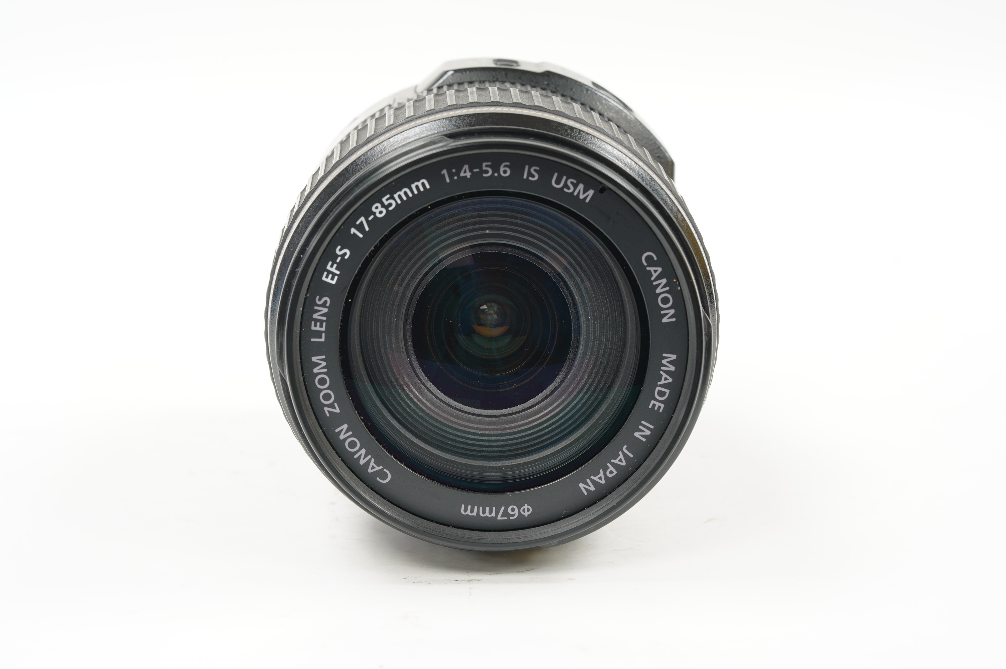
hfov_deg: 22.6
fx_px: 2513
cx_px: 503
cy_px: 334
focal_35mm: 90
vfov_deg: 15.2
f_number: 11
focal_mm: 90
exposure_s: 1/1.25
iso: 200
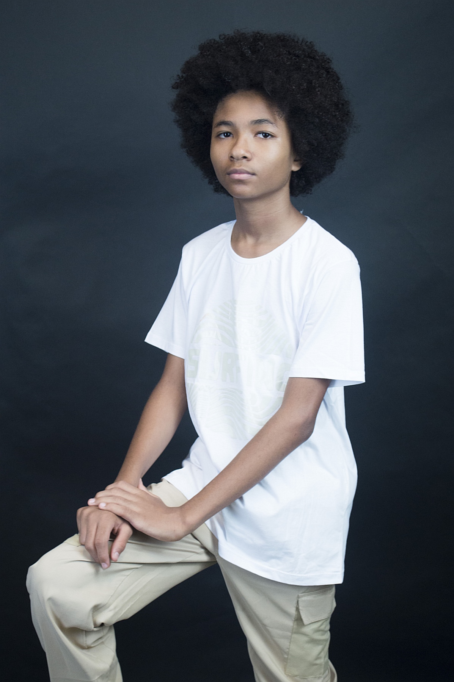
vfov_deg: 33.4
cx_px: 227
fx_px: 1137
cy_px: 341
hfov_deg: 22.6
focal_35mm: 60
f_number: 5.3
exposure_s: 1/50
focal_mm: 40
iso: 800
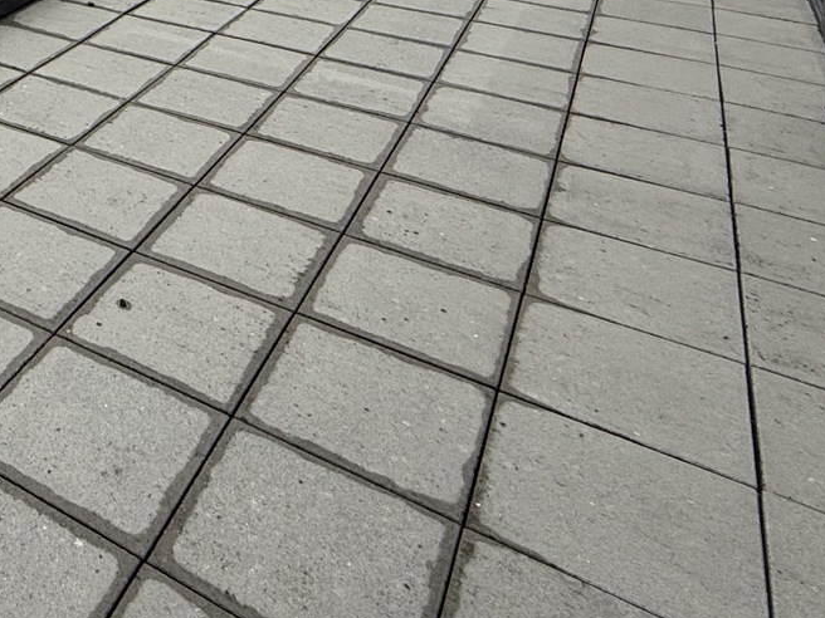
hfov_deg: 38.0
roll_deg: +0.9
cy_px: -200
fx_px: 977
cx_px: -84
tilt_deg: -5.4
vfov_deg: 28.4
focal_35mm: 41
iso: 50
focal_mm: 2.22
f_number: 2.2
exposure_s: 1/3125
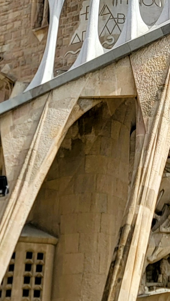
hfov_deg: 11.7
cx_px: 179
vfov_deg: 19.7
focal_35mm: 102
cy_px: -63
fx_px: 817
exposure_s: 1/812
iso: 16
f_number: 1.8
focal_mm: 6.7
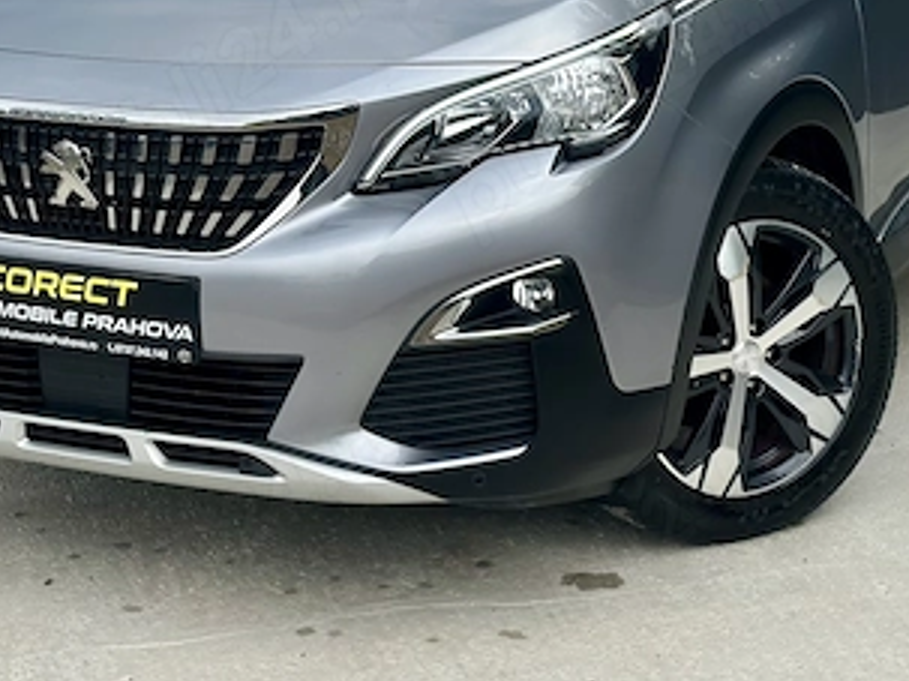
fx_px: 2494
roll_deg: +1.1
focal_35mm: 95
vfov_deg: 15.4
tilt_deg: -10.5
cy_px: 114
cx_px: 432
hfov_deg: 20.7
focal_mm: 6.86
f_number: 1.78
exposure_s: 1/2809
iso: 100
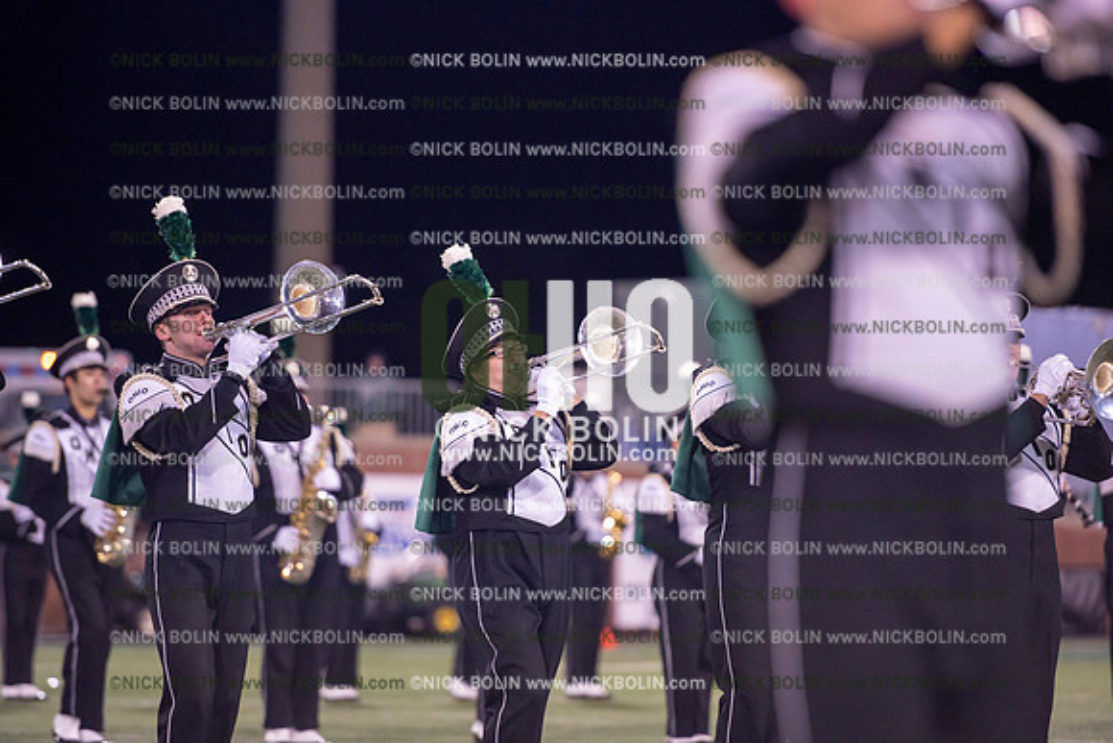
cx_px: 556
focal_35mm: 200
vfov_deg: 6.9
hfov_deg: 10.3
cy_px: 372
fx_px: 6184
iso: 2500
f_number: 2.8
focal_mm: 200
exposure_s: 1/1250
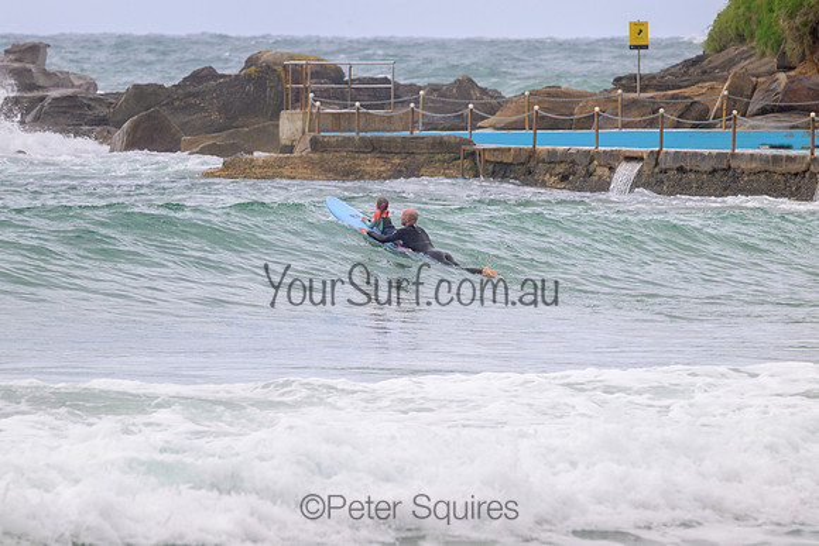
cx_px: 400
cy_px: 267
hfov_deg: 4.7
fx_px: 10008
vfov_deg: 3.1
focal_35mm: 440
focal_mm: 430
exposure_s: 1/1250
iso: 900
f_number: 11
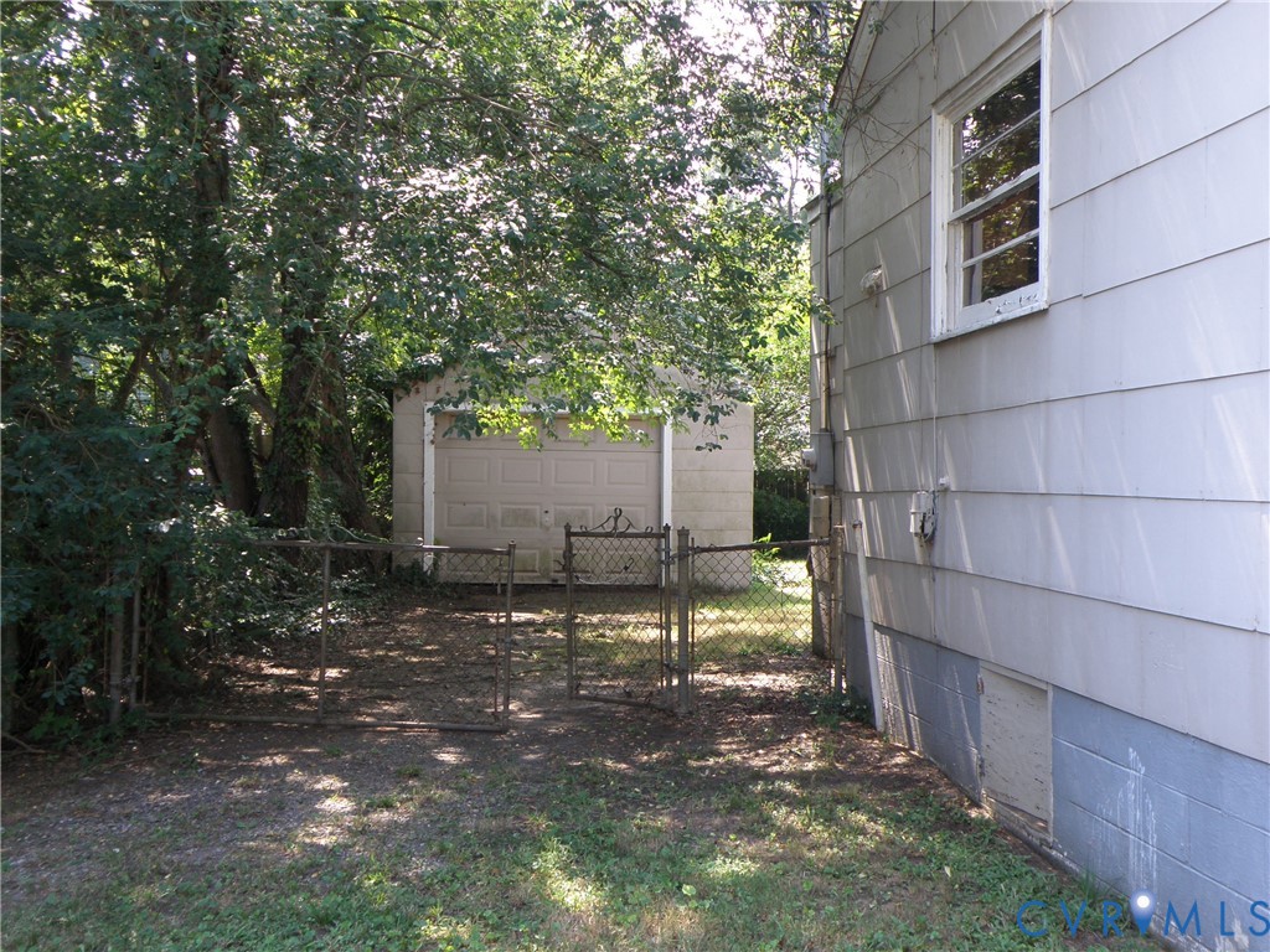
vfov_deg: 36.8
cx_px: 635
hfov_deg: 47.9
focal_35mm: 39
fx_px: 1431
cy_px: 476
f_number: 3.3
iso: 64
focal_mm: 6.97
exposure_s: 1/50
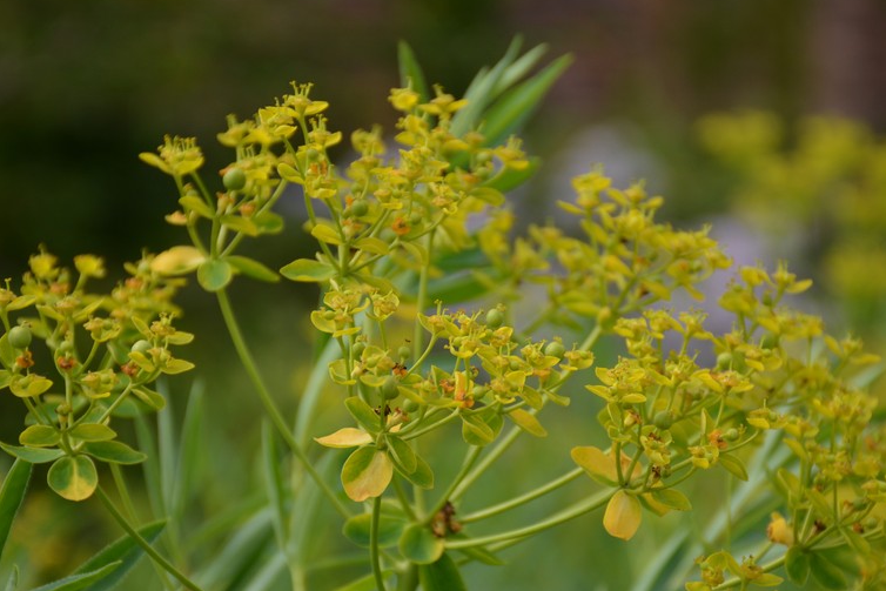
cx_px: 468
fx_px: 4012
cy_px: 393
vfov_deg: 8.4
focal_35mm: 163
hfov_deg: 12.6
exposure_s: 1/500
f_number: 5.6
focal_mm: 80
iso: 200
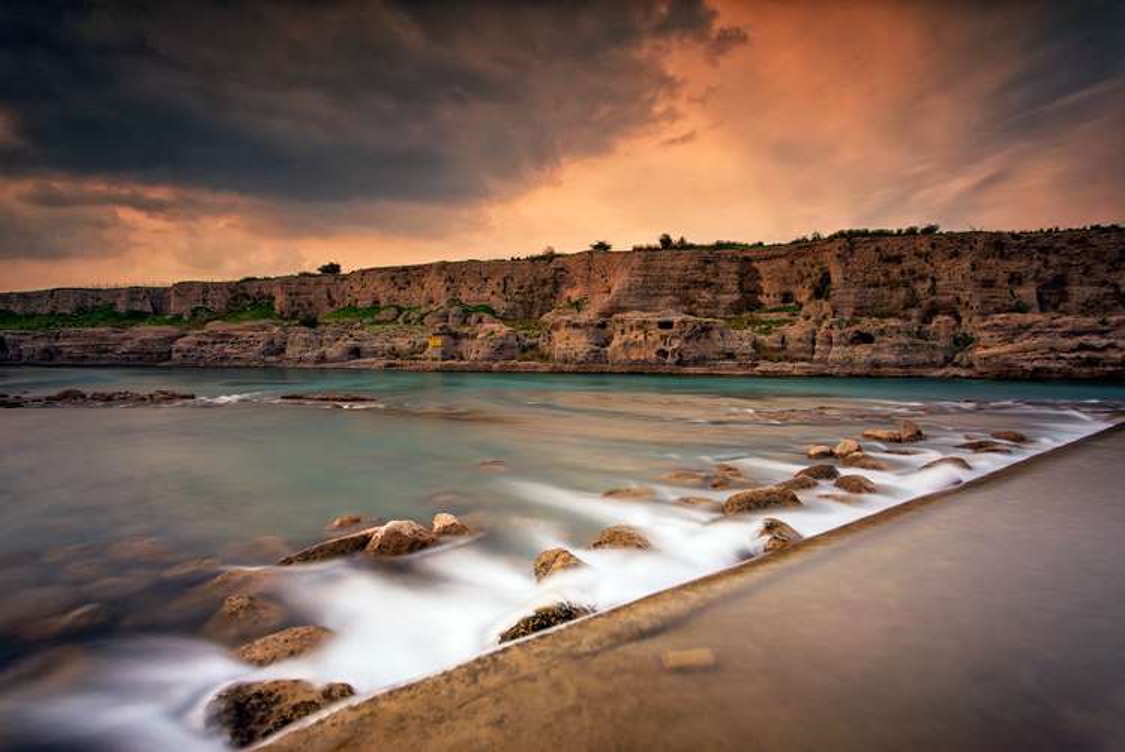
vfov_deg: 64.6
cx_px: 562
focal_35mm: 19
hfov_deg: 86.9
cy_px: 376
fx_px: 594
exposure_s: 20
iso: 100
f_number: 6.3
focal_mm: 19
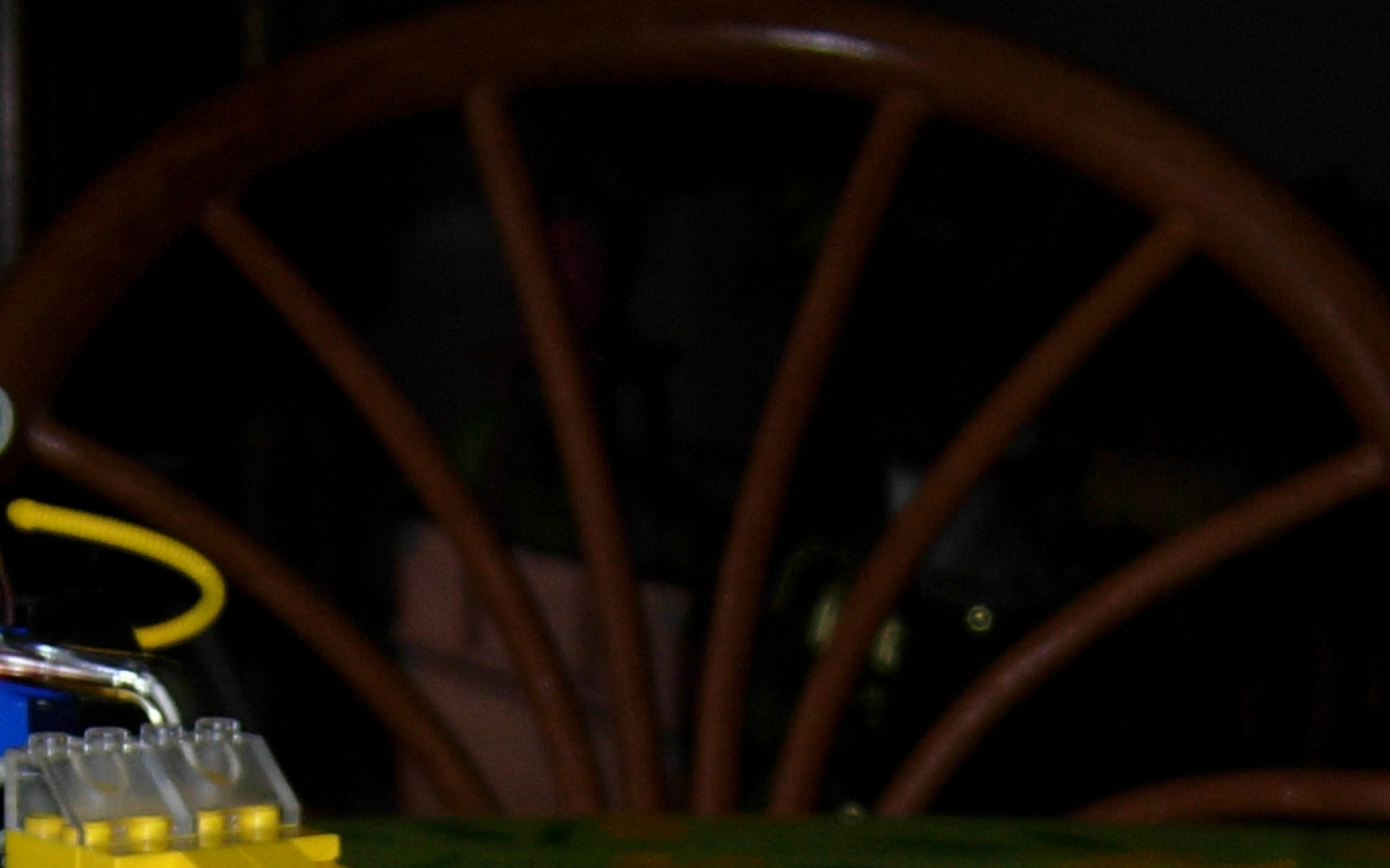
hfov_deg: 17.2
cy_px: 1524
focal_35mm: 121
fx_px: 4583
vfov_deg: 10.3
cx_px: 769
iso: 50
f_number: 2.7
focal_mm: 7.5
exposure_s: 1/45.2
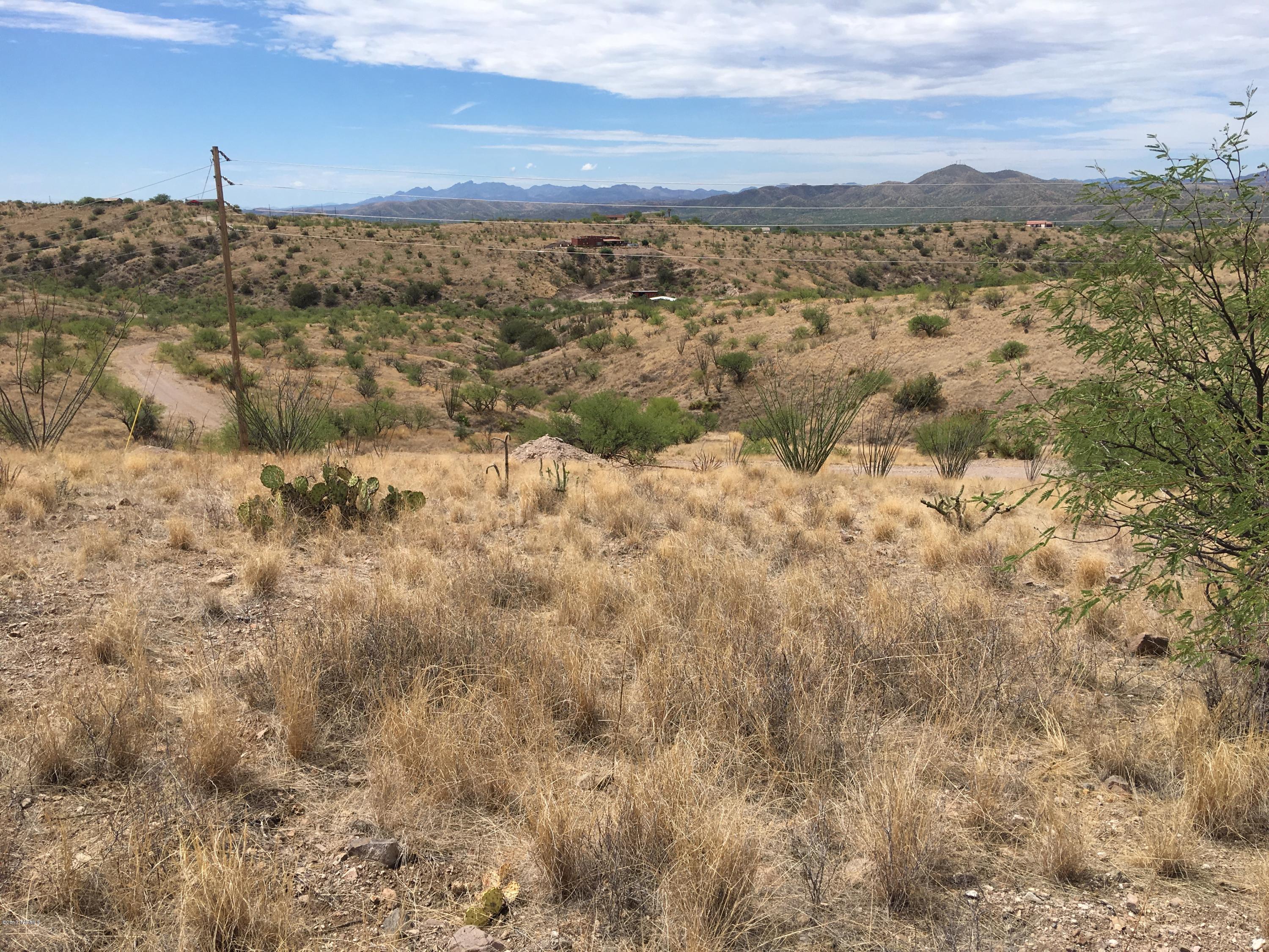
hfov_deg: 61.7
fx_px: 1063
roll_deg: +0.7
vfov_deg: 48.2
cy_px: 476
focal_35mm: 29
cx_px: 634
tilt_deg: -13.8
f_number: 2.2
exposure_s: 1/2849
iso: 25
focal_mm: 4.15
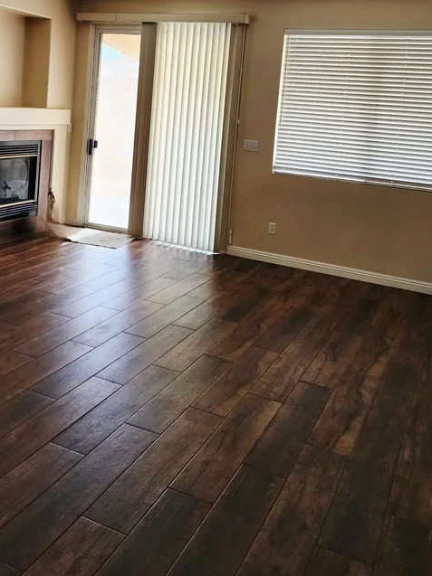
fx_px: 616
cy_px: 144
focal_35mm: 37
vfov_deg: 48.2
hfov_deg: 38.3
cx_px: 153
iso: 250
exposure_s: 1/120
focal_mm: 6.4
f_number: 1.8
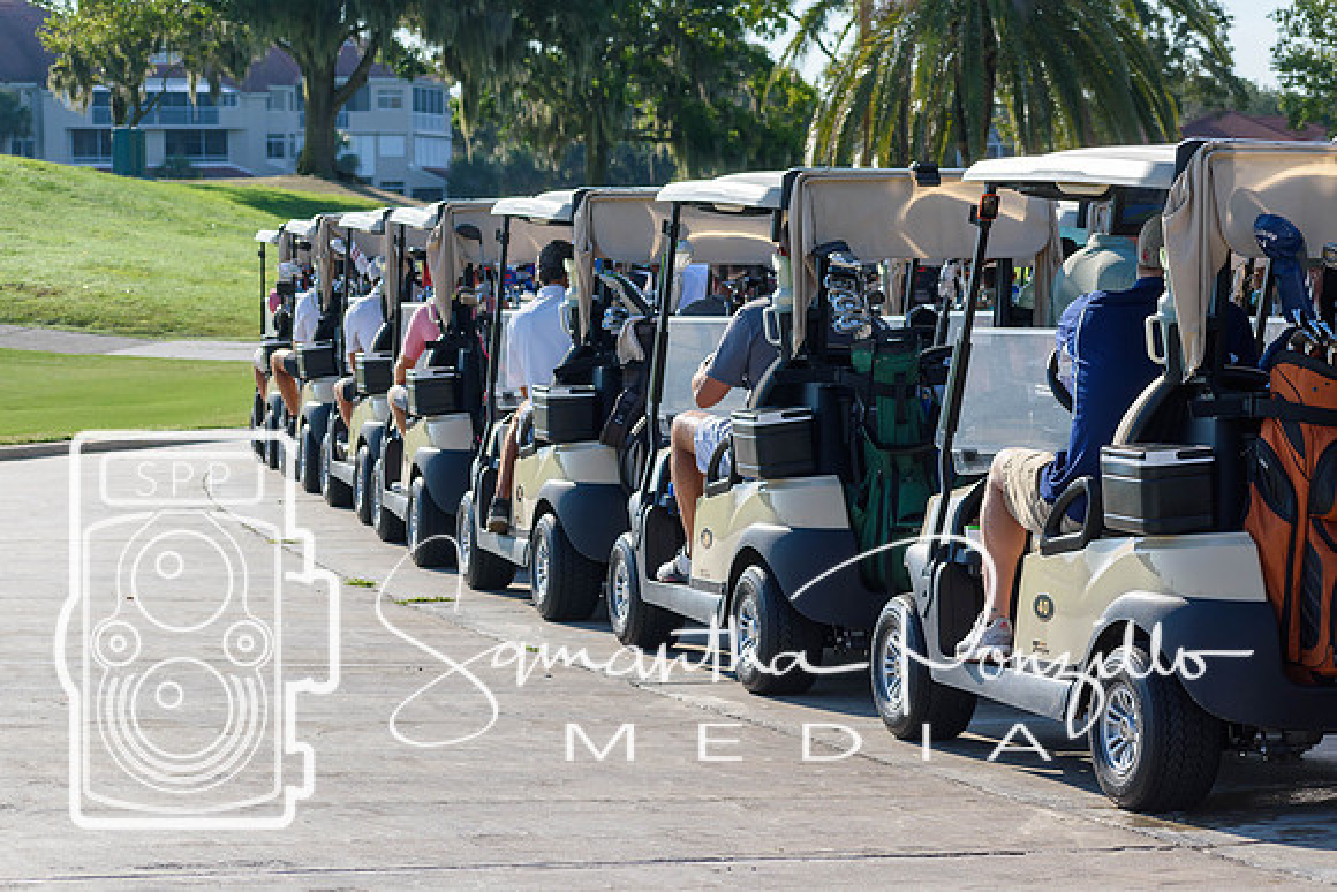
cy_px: 446
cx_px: 668
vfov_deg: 13.0
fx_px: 3900
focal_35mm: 105
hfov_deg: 19.5
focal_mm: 70
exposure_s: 1/800
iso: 200
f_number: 7.1
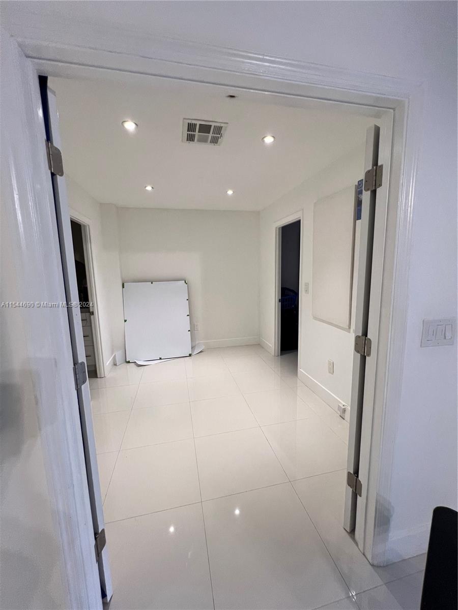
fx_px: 229
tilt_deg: -7.5
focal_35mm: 13
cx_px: 229
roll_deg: +1.2
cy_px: 305
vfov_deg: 106.2
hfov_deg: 89.9
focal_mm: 1.57
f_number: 1.8
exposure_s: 1/120
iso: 200
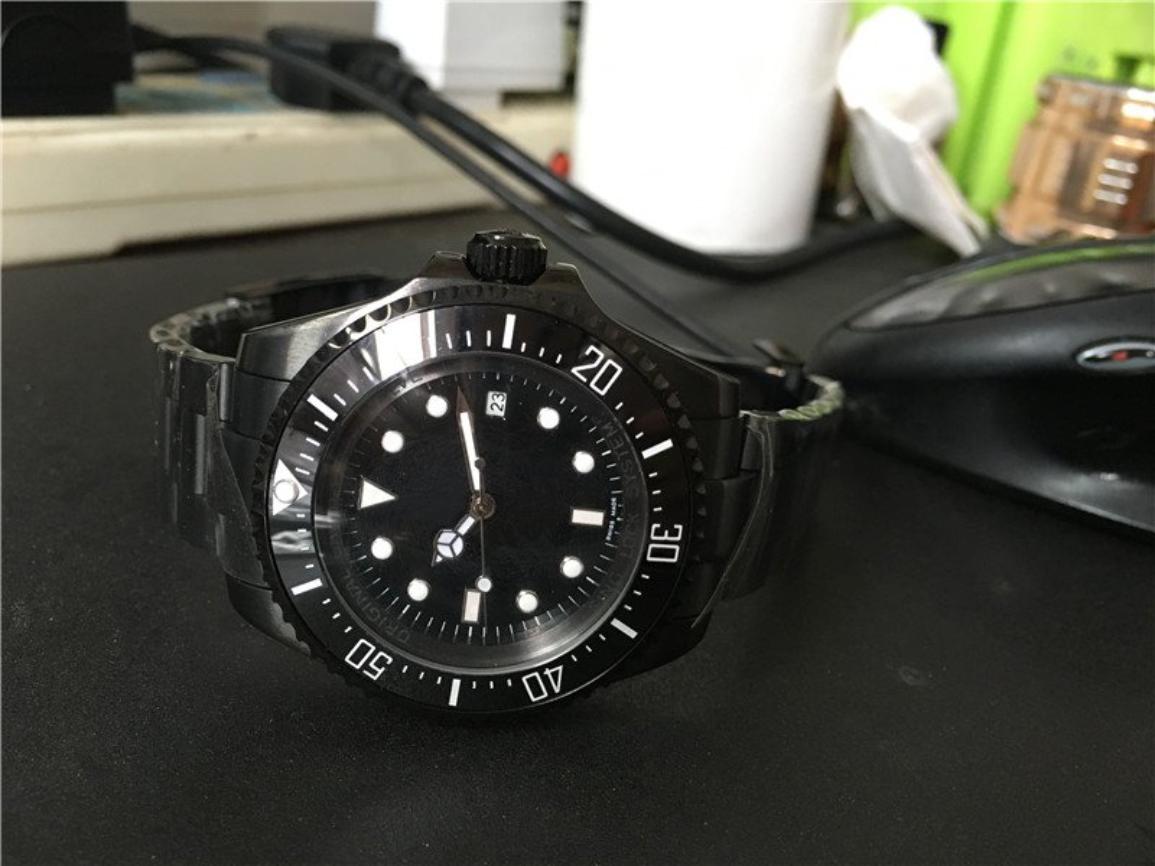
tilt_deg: -23.9
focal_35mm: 29
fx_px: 968
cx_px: 578
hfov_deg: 61.7
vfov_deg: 48.2
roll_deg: -7.4
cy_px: 433
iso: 200
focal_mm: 4.15
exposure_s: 1/33
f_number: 2.2
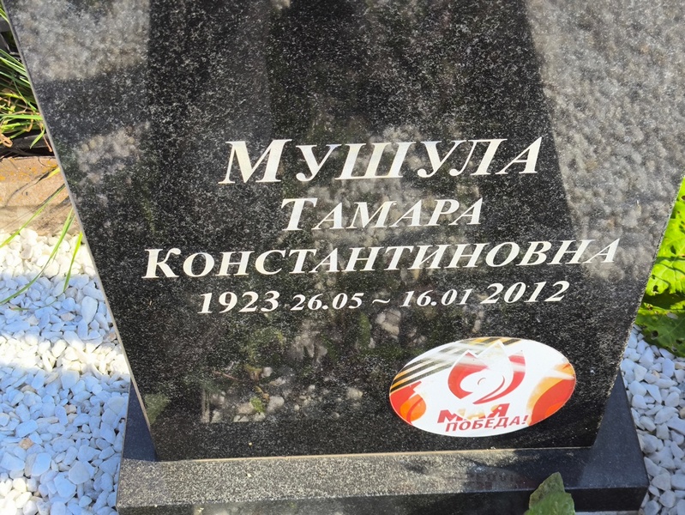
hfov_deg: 38.2
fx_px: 990
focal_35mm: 50
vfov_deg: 29.1
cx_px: 342
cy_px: 258
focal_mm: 4.71
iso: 50
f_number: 1.7
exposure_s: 1/624
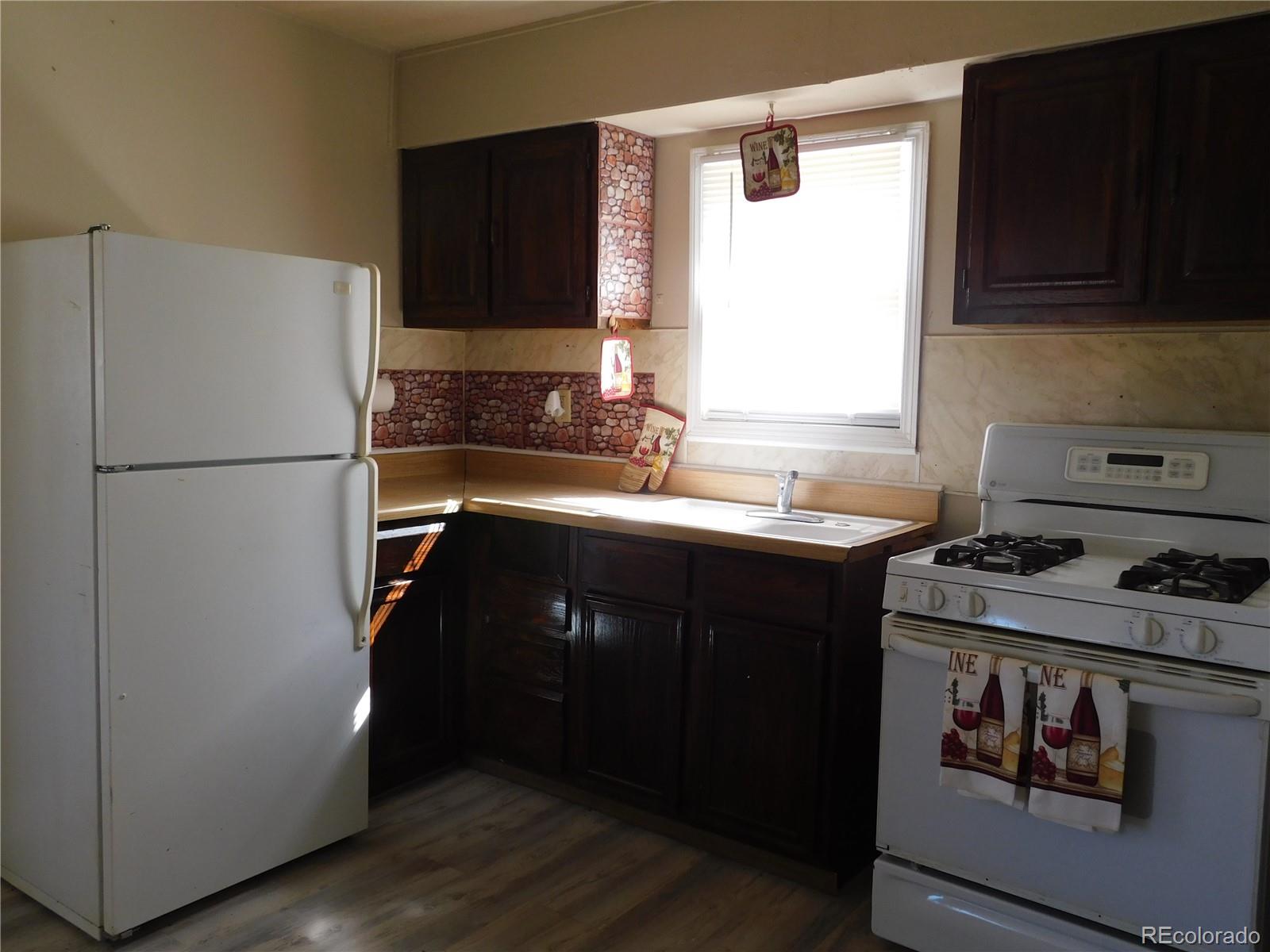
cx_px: 635
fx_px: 1027
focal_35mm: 28
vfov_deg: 49.7
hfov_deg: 63.4
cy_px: 476
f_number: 3.2
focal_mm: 4.9
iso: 125
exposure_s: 1/30
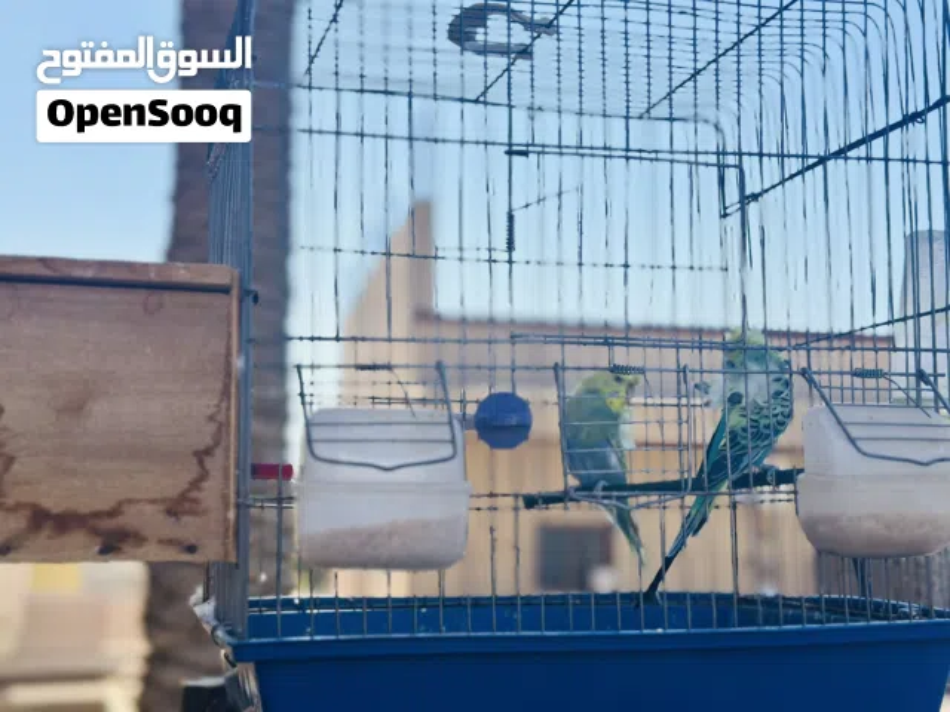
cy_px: 356
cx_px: 475
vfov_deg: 30.3
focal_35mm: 48
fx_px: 1317
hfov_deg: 39.7
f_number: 1.78
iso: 100
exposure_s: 1/6211
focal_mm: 6.86
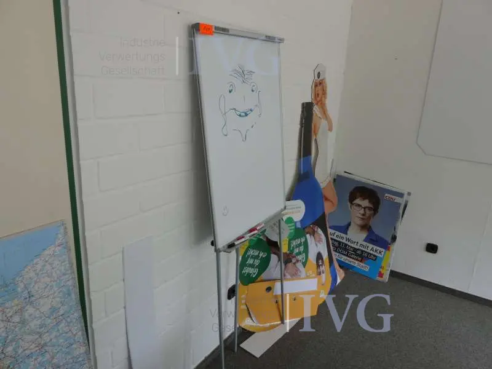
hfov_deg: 71.6
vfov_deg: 56.8
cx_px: 246
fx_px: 341
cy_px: 184
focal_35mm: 24
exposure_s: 1/60
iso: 125
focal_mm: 4.3
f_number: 3.3
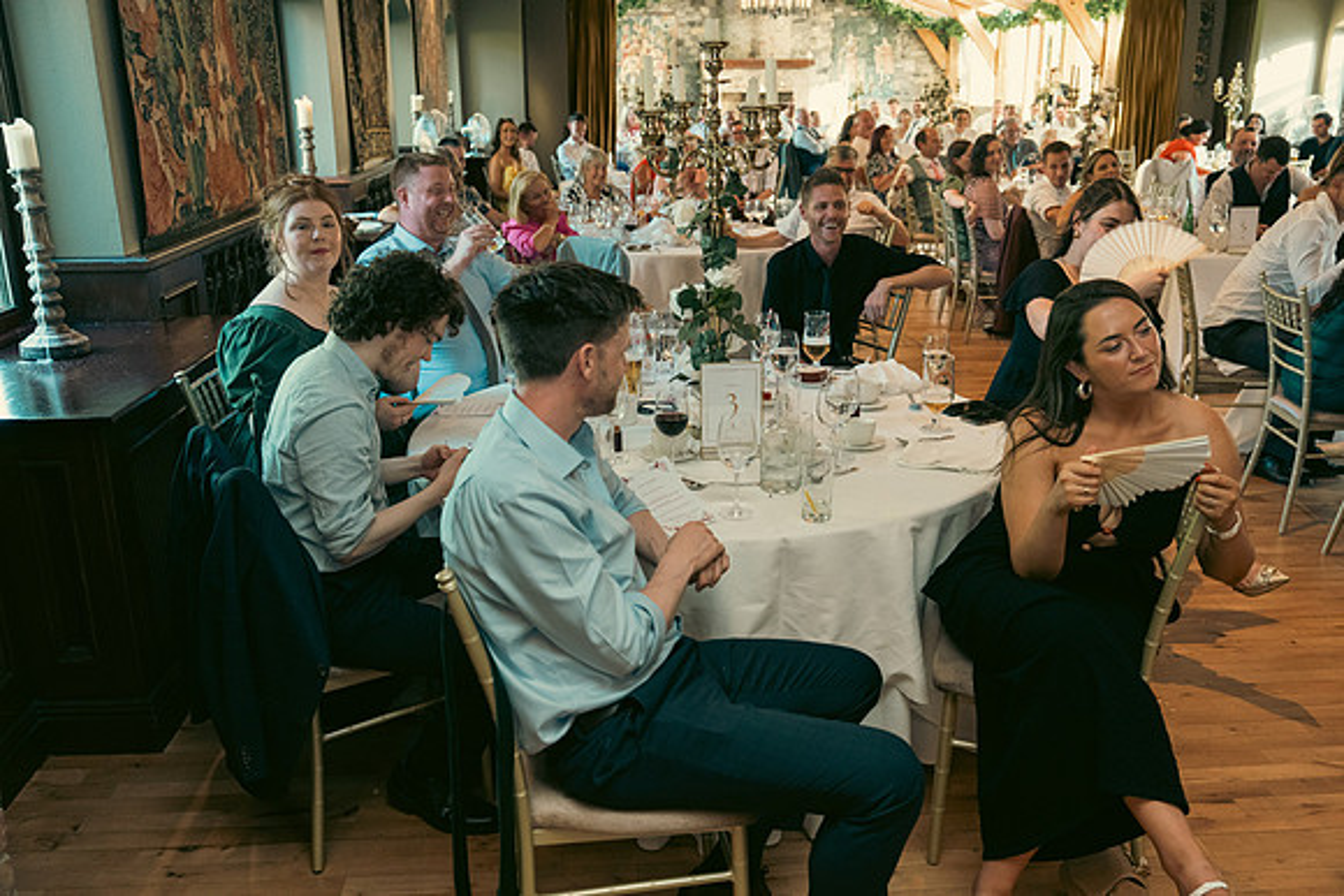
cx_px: 672
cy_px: 448
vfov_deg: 41.1
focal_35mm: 32
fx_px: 1195
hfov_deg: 58.7
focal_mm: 32
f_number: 3.5
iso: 2500
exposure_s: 1/160
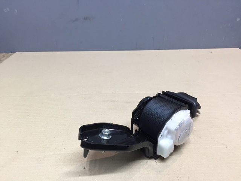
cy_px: 90
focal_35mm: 29
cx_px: 120
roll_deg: -2.1
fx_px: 202
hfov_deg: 61.7
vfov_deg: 48.2
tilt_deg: -25.4
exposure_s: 1/33
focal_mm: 4.15
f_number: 2.2
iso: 64
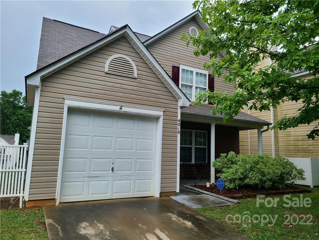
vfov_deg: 53.1
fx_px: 240
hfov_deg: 67.3
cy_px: 120
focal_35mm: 26
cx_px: 160
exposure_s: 1/909
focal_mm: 5.4
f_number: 1.8
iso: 40
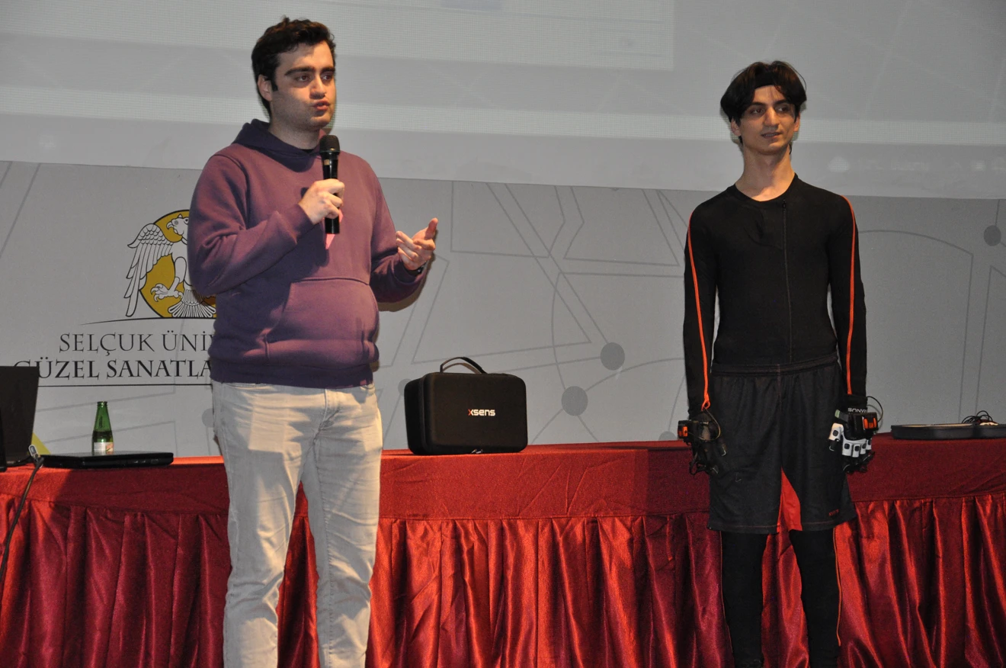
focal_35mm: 93
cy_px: 334
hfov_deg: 21.9
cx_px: 503
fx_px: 2595
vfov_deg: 14.7
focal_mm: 62
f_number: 5.3
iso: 1600
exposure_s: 1/60
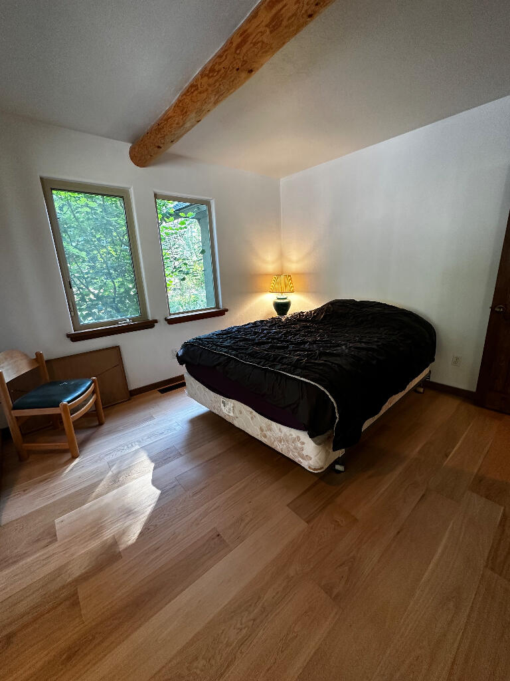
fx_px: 275
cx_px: 255
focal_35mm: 14
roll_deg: +2.9
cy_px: 340
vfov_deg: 102.1
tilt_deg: -14.9
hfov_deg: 85.7
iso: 160
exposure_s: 1/60
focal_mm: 2.22
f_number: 2.2
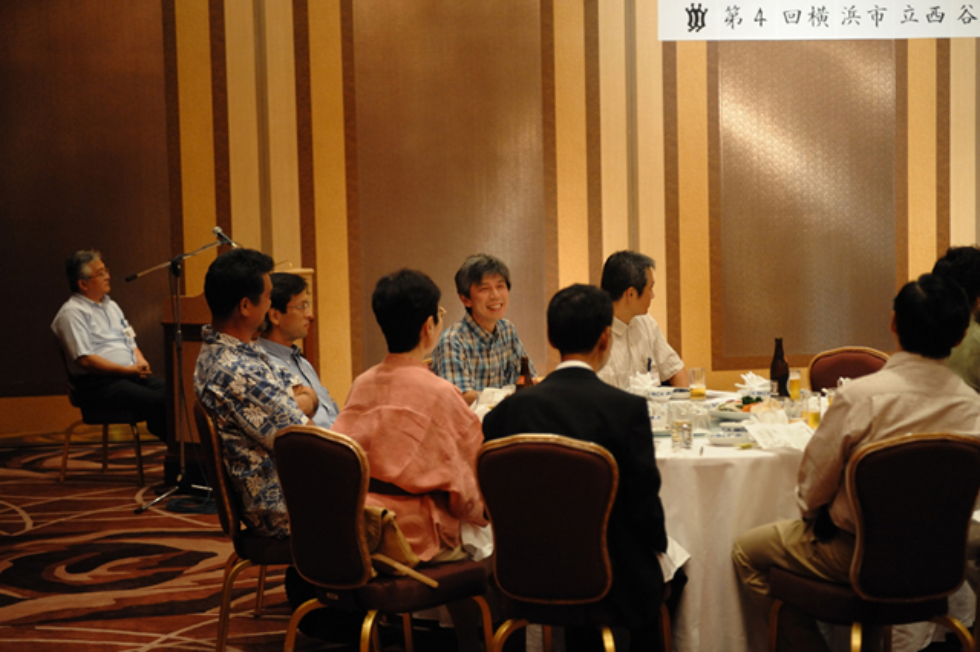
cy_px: 326
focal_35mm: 70
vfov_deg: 19.4
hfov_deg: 28.9
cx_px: 490
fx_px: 1904
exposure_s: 1/125
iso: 3200
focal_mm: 70
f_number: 2.8
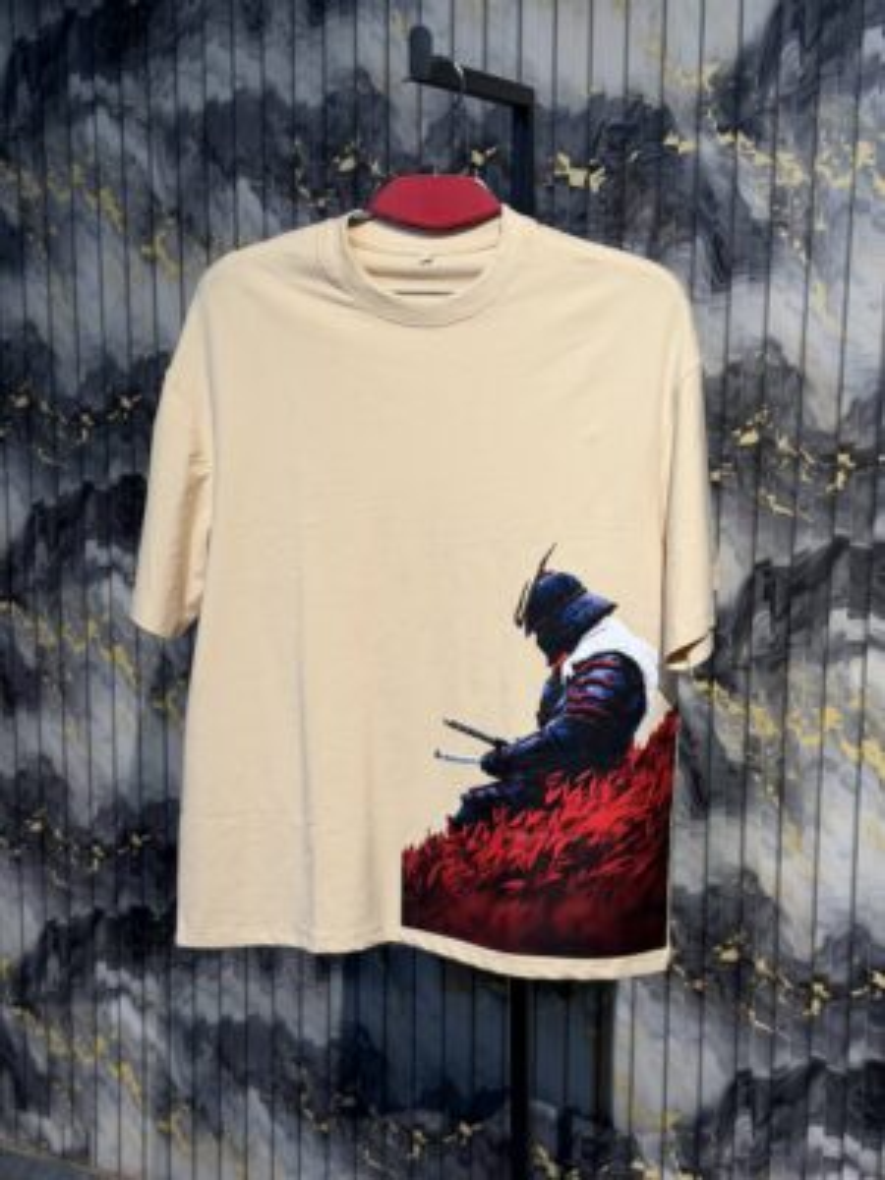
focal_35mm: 48
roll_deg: -0.6
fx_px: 1636
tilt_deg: -9.7
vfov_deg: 39.7
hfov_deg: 30.3
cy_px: 590
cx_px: 442
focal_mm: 6.76
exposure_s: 1/50
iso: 64
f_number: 1.78
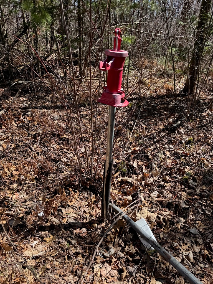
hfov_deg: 56.8
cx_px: 106
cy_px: 142
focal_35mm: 24
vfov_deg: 71.6
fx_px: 197
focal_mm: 6.76
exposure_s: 1/1238
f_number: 1.78
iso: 80
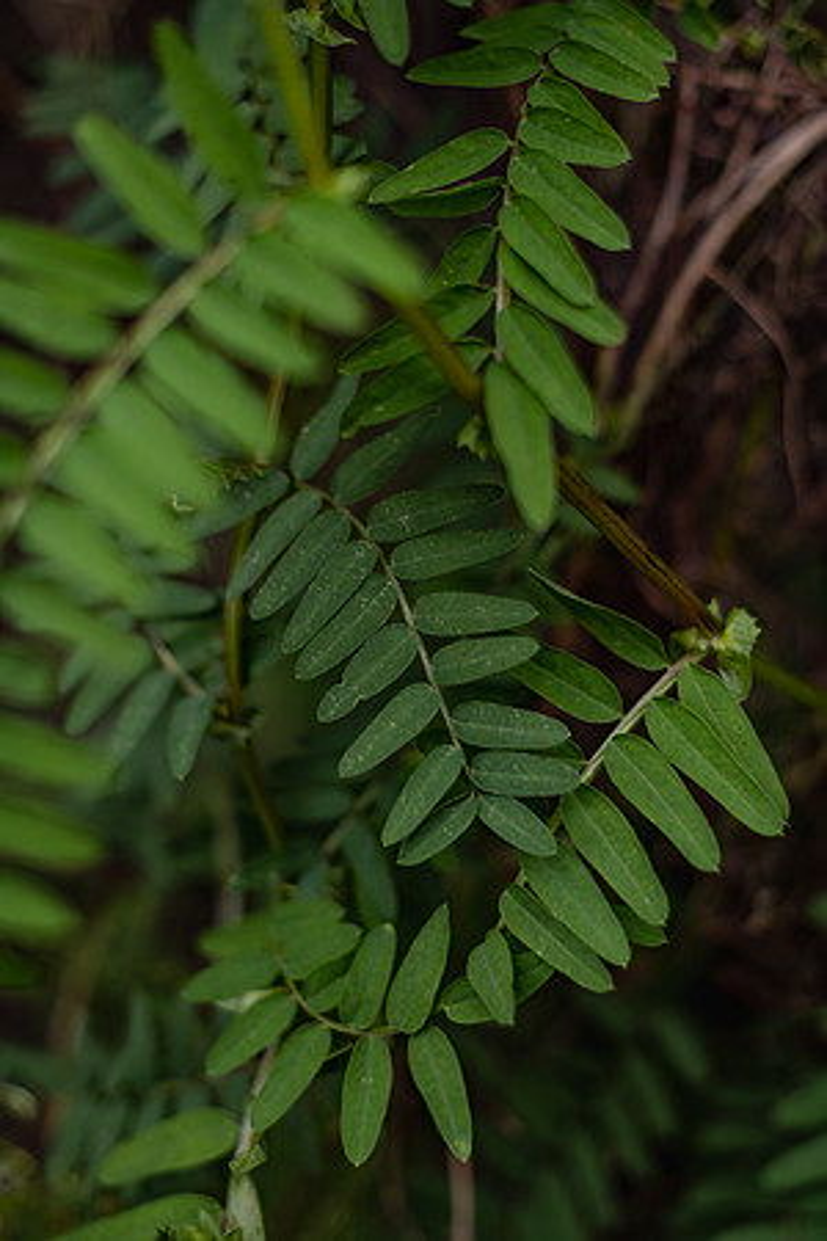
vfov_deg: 39.6
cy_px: 620
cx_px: 414
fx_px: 1723
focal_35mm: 50
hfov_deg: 27.0
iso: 250
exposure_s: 1/100
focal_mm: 50
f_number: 2.2
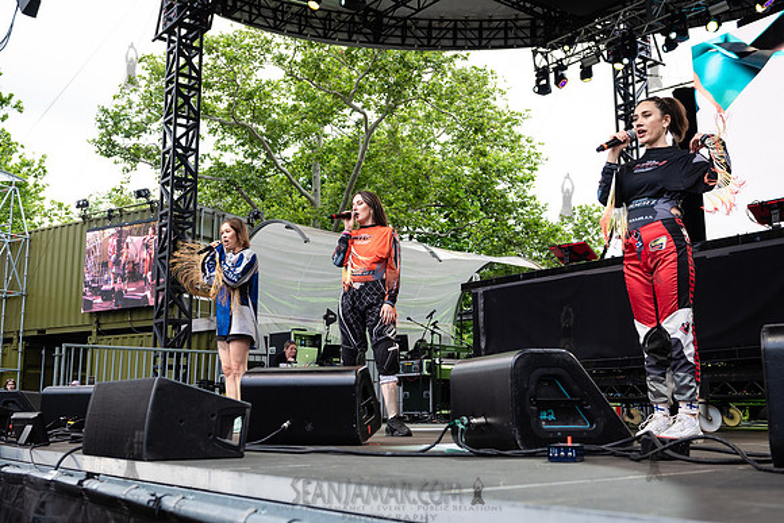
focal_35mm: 37
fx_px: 799
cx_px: 392
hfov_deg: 52.3
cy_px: 262
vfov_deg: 36.3
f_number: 4.5
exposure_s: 1/250
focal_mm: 35
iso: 500
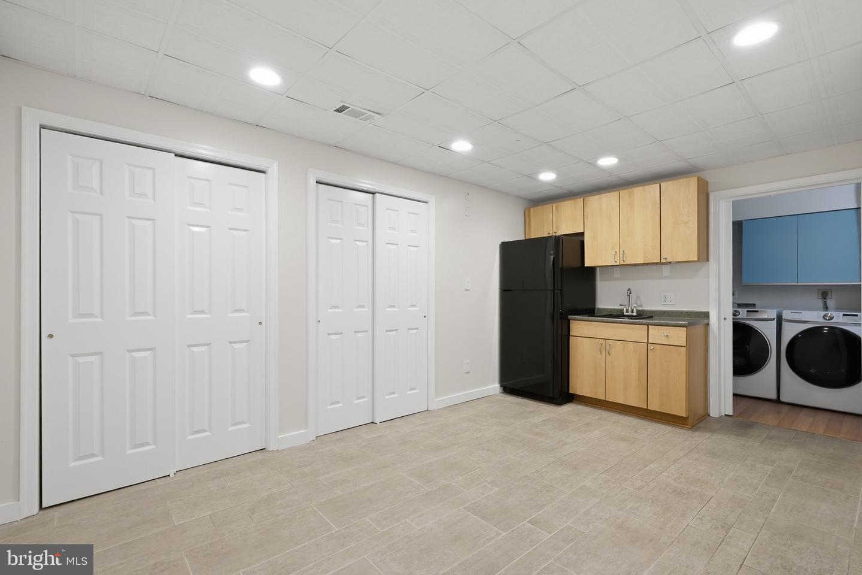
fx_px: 383
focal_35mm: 16
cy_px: 288
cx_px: 431
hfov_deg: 96.7
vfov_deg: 73.7
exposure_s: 1/15
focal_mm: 16
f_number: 8
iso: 400
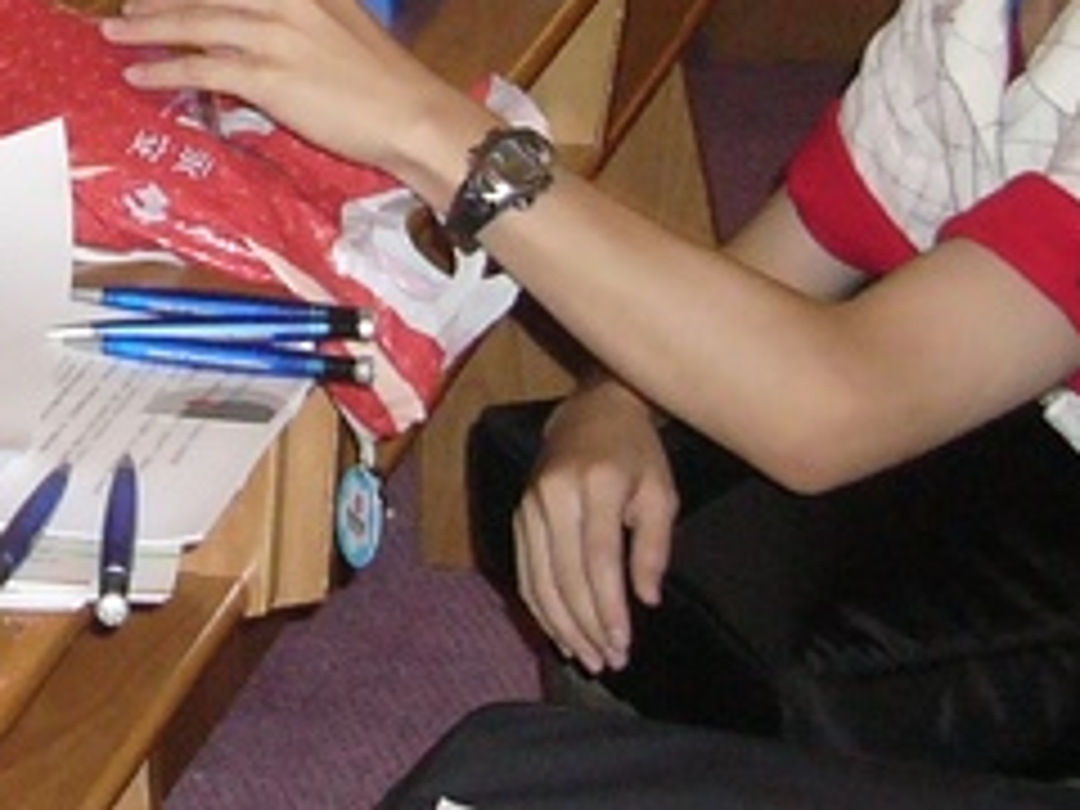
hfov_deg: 13.1
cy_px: -144
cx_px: -230
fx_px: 4586
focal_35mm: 147
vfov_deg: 10.0
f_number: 2.8
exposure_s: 1/60
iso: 200
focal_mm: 5.8
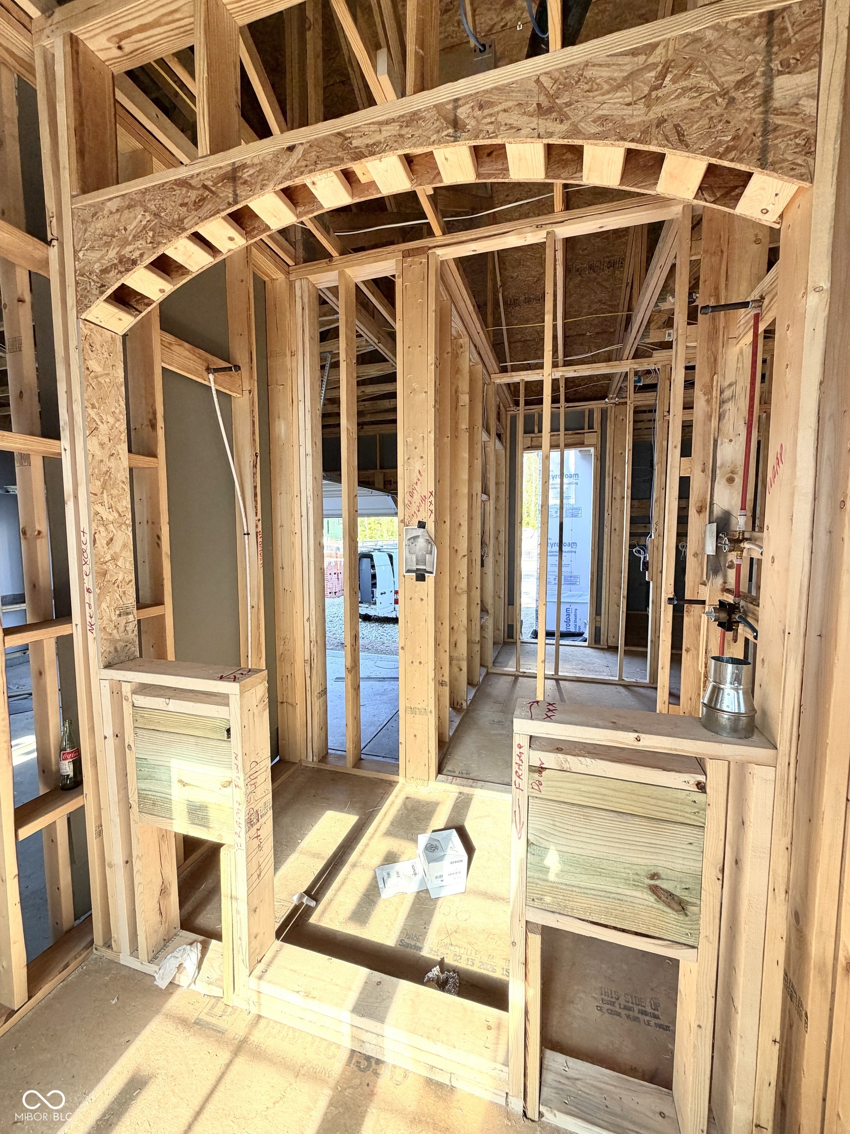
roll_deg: -0.4
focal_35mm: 14
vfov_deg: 102.1
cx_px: 425
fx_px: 458
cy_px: 567
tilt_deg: -4.3
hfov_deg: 85.7
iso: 64
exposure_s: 1/121
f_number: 2.2
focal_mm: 2.22
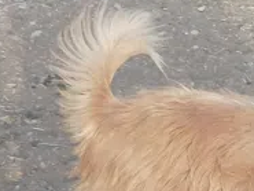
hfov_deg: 10.4
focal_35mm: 190
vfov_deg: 7.8
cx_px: 202
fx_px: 1395
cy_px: 227
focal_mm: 5.3
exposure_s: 1/218
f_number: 1.8
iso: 50
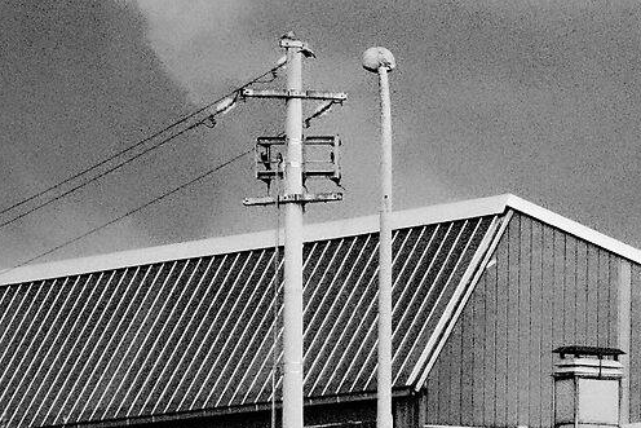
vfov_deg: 3.8
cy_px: 568
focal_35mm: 363
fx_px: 6465
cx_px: 1512
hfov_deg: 5.5
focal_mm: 50
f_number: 5.6
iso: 6400
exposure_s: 1/2400
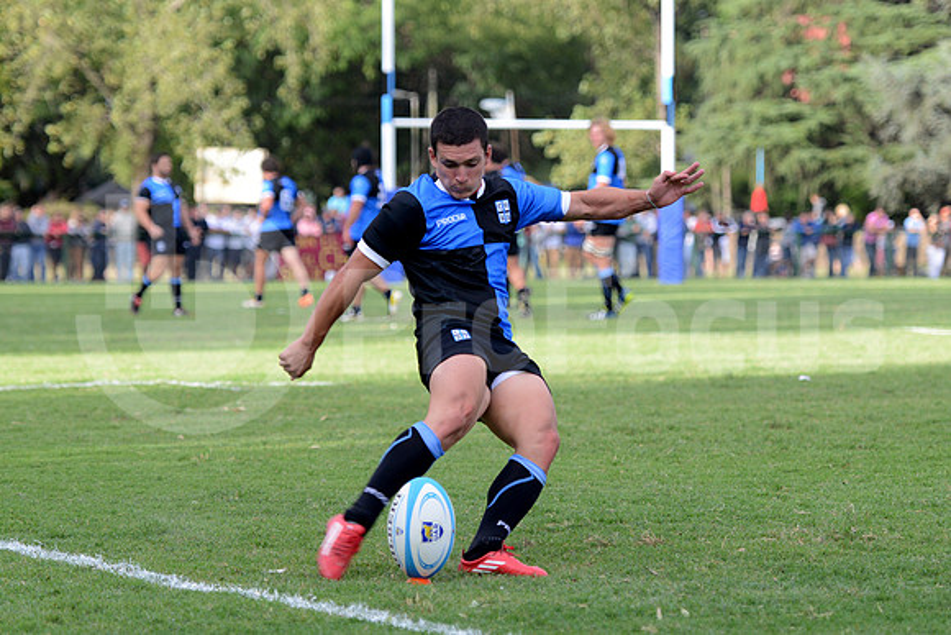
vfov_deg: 9.8
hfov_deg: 14.7
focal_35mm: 140
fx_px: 3699
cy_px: 318
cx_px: 476
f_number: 4
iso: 800
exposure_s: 1/800
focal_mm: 140
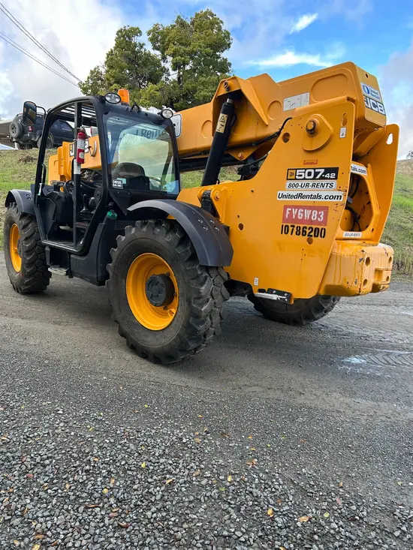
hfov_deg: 53.1
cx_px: 206
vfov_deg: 67.3
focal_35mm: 26
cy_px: 275
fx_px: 413
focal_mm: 5.7
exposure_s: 1/311
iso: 50
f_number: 1.5
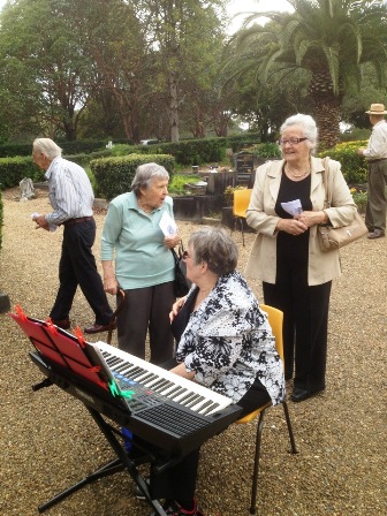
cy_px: 258
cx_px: 194
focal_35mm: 35
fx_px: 522
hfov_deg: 40.7
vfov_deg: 52.6
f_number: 2.4
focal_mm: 4.28
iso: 50
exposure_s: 1/273
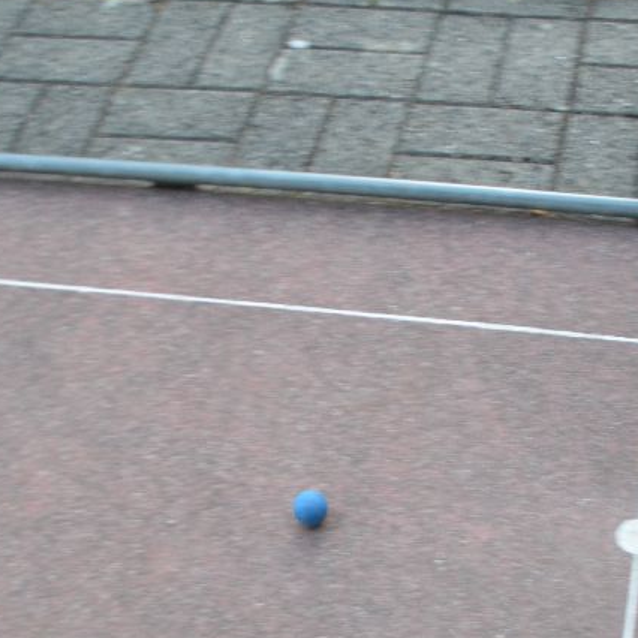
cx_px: 482
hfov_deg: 30.5
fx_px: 1147
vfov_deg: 30.5
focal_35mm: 55
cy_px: 490
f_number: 4.5
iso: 400
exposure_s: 1/80
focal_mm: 18
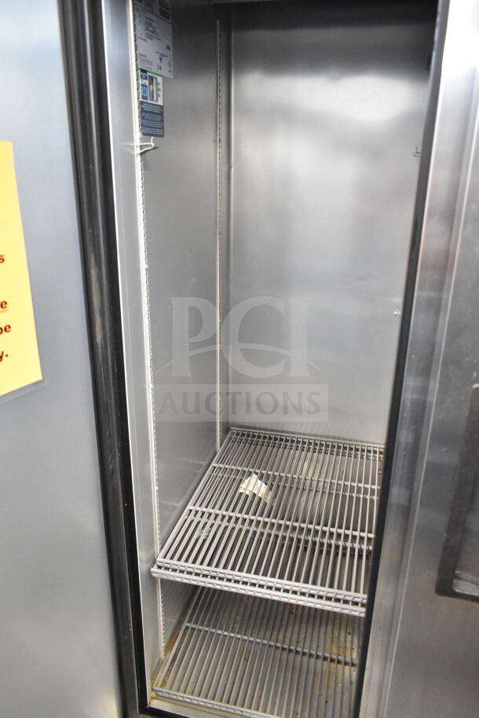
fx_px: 538
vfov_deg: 67.4
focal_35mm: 27
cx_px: 240
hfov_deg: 48.0
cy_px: 359
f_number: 3.5
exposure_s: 1/30
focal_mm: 18
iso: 6400
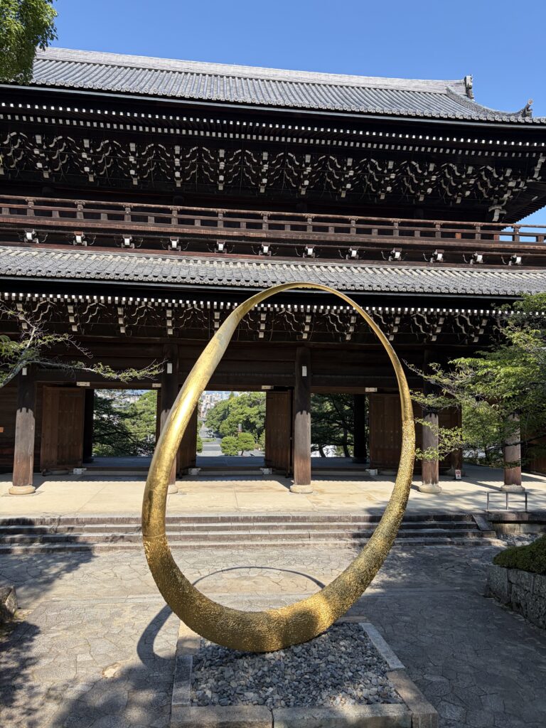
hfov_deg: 53.1
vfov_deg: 67.3
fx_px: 547
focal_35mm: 26
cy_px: 364
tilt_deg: +3.3
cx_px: 273
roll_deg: -1.0
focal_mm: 5.96
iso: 50
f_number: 1.6
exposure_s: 1/1587
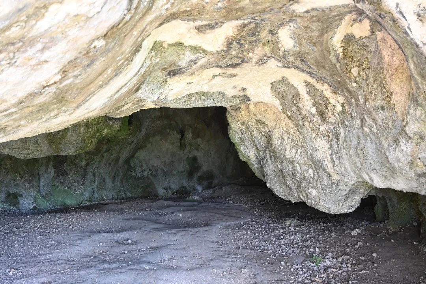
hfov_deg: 54.4
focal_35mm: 35
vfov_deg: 37.9
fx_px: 414
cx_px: 213
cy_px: 142
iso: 2200
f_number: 4
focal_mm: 35
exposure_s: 1/125
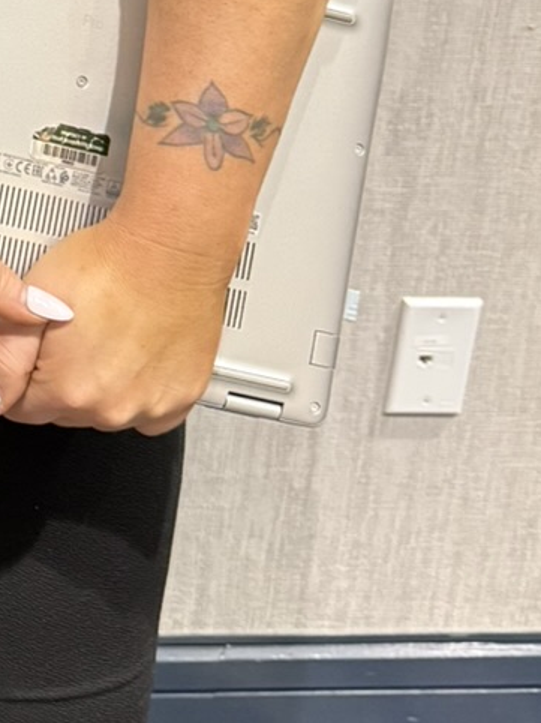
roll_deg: -1.7
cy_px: -117
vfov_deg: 18.4
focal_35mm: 102
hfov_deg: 12.7
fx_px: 2127
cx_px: -542
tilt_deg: -17.7
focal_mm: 6.76
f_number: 1.78
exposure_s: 1/60
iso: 500
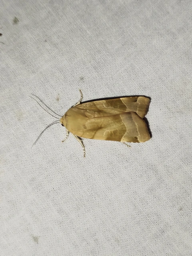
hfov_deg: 26.6
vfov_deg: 34.9
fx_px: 407
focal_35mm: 55
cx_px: 96
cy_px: 128
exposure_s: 1/50
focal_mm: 5.31
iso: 160
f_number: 1.7
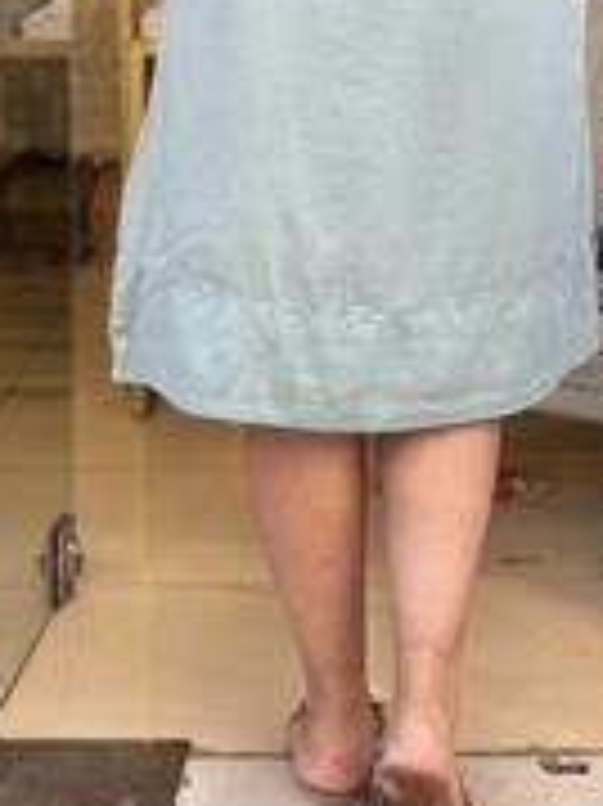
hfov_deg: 13.3
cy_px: -70
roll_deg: +0.0
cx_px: 396
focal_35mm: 111
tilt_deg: -1.3
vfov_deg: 17.2
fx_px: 2581
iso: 50
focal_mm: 6.76
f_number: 1.78
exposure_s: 1/197
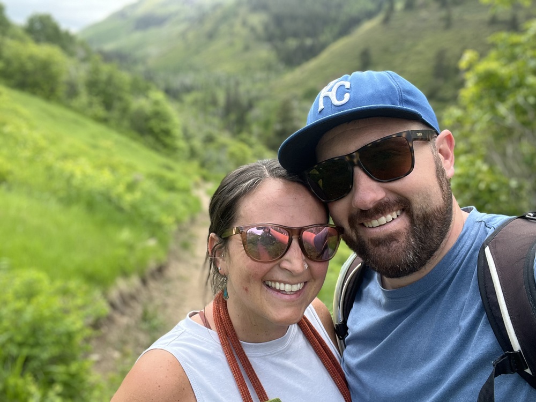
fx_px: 465
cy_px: 201
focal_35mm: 30
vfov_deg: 46.8
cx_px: 268
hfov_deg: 60.0
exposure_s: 1/326
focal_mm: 2.71
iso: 32
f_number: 2.2
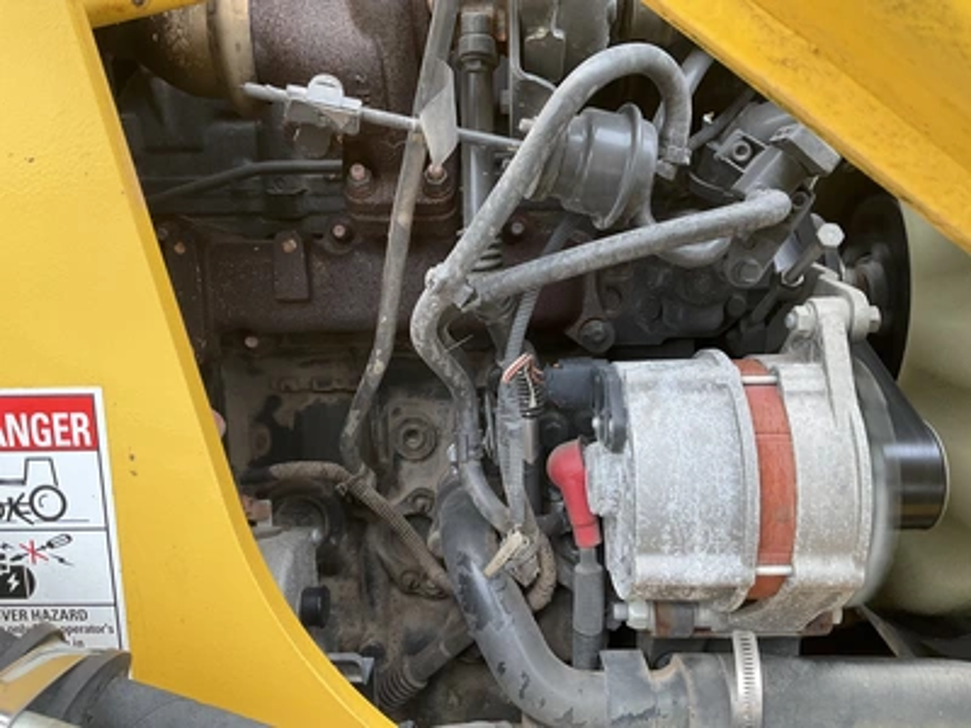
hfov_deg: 61.7
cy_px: 364
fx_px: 813
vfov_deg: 48.2
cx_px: 486
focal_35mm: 29
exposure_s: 1/122
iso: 32
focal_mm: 3
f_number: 1.8
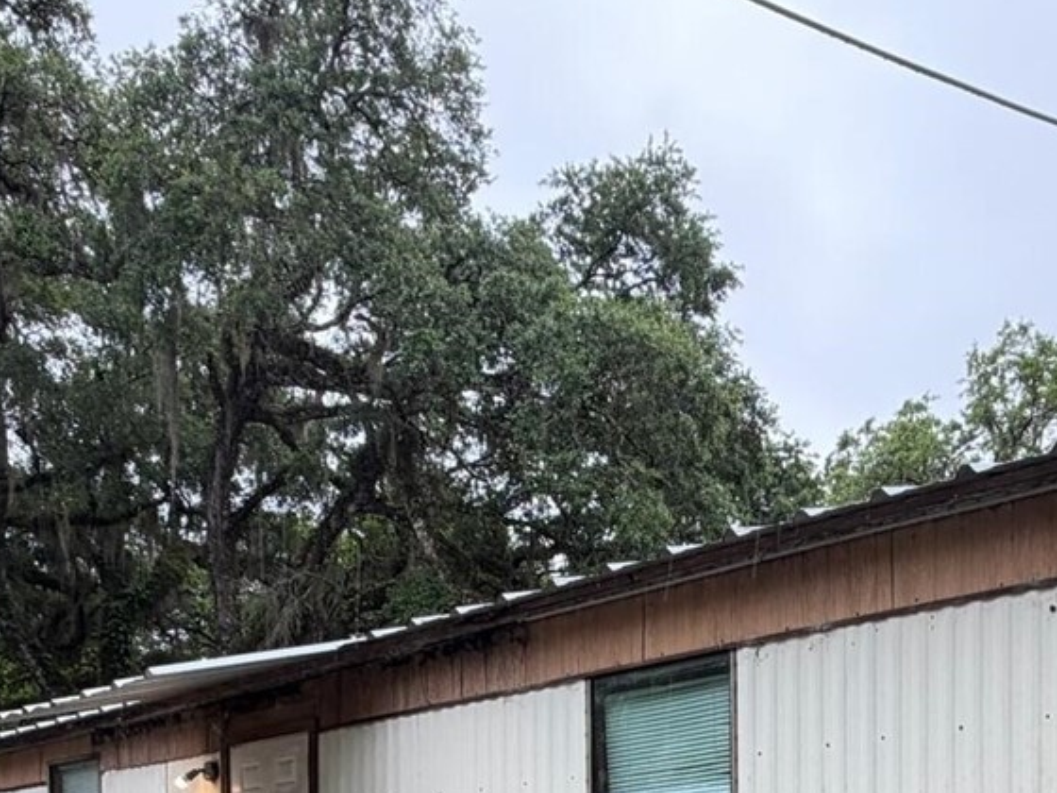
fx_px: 1221
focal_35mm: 40
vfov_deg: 30.7
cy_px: 940
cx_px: 702
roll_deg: +0.4
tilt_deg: +0.0
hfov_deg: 46.1
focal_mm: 2.22
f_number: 2.2
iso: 64
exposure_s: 1/121
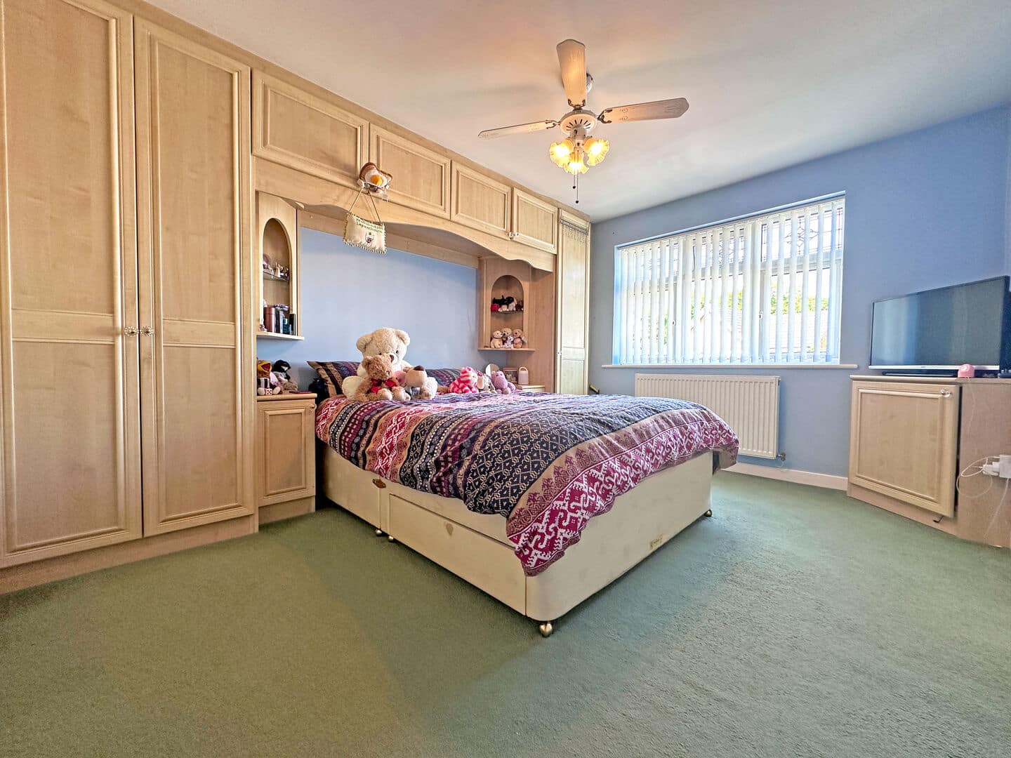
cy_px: 379
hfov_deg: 102.1
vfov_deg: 85.7
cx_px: 506
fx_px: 409
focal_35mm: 14
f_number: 2.2
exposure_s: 1/99
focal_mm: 2.22
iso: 160
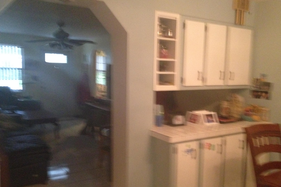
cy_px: 97
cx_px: 140
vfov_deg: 35.9
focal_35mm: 37
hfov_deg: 51.9
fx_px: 289
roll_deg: -1.0
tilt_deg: -3.0
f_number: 2.4
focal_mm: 4.28
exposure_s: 1/15
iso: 500
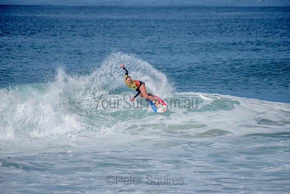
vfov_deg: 2.8
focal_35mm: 500
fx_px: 4029
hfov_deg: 4.1
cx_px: 145
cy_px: 97
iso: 250
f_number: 6.3
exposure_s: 1/2500
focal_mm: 500
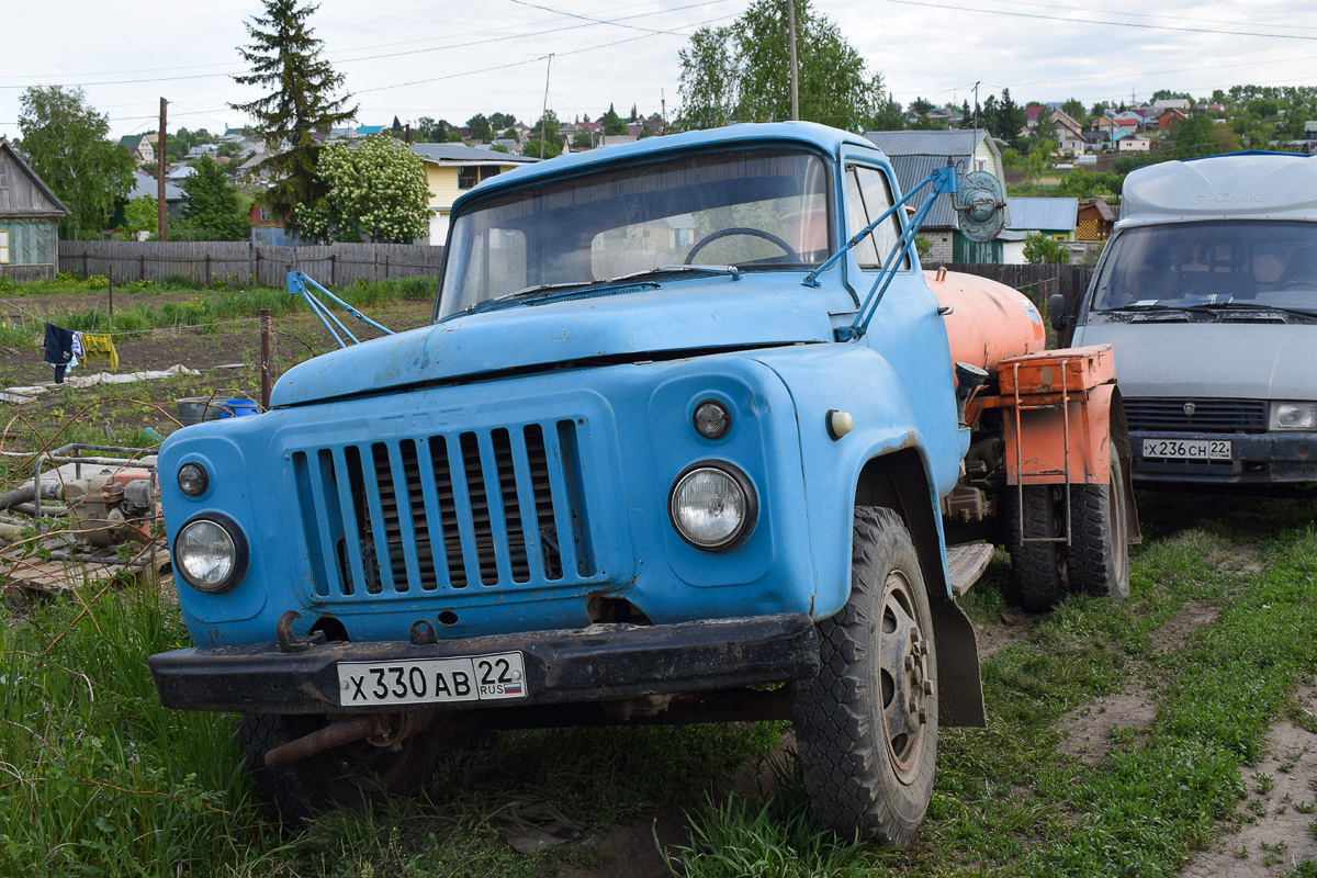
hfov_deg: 51.3
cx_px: 658
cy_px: 439
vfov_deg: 35.5
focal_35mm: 38
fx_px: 1372
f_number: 8
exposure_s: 1/250
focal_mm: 25
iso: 200
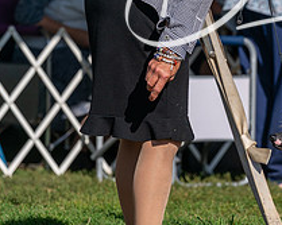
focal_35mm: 542
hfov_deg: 3.6
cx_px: 353
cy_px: 75
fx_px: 4521
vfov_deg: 2.9
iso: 100
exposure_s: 1/1250
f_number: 4.5
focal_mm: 179
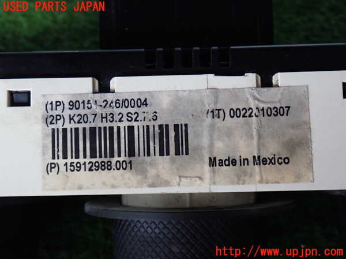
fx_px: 500
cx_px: 173
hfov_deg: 38.2
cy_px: 130
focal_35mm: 50
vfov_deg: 29.1
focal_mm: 9.01
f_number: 3.2
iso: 640
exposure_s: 1/50
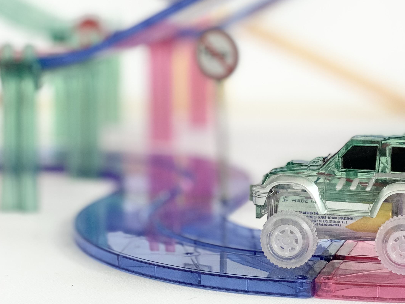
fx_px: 1158
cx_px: 270
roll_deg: -0.4
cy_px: 50
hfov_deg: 19.8
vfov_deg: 14.8
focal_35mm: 99
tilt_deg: -3.5
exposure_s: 1/100
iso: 125
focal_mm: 6
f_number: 2
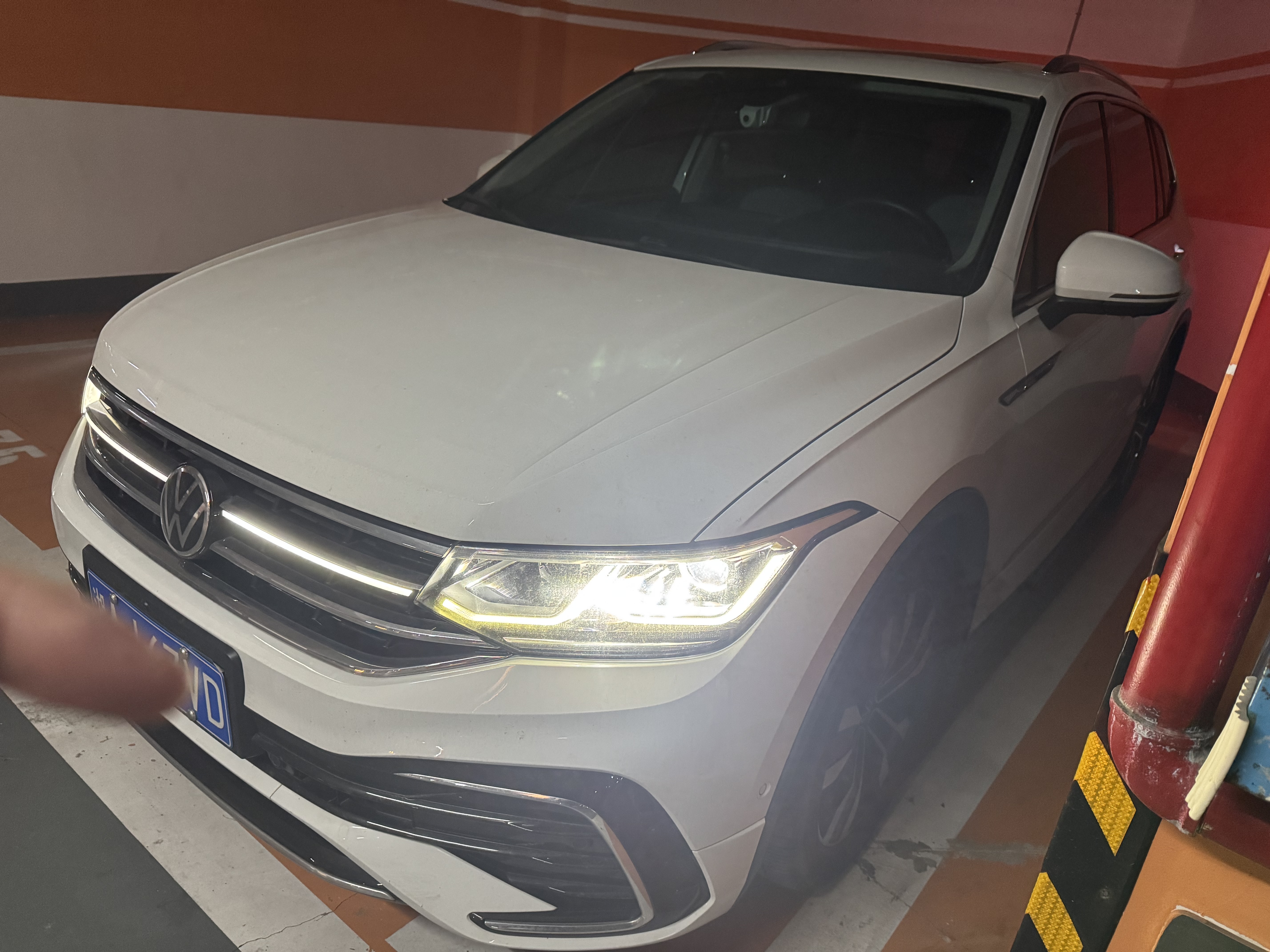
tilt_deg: -21.3
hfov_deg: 71.6
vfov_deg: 56.8
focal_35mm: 24
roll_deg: -7.0
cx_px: 635
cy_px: 476
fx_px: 881
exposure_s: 1/60
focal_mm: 6.76
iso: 800
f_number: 1.78
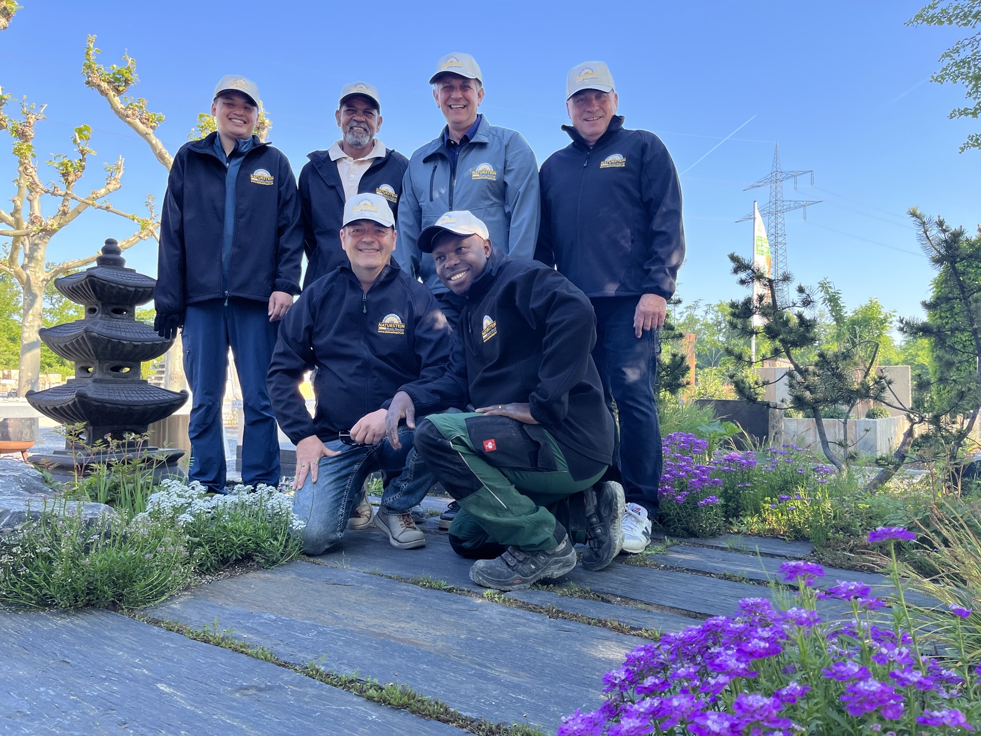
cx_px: 490
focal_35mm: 26
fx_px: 737
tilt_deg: +2.0
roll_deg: -0.5
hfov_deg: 67.3
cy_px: 368
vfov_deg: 53.1
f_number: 1.6
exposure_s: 1/561
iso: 50
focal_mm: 5.1
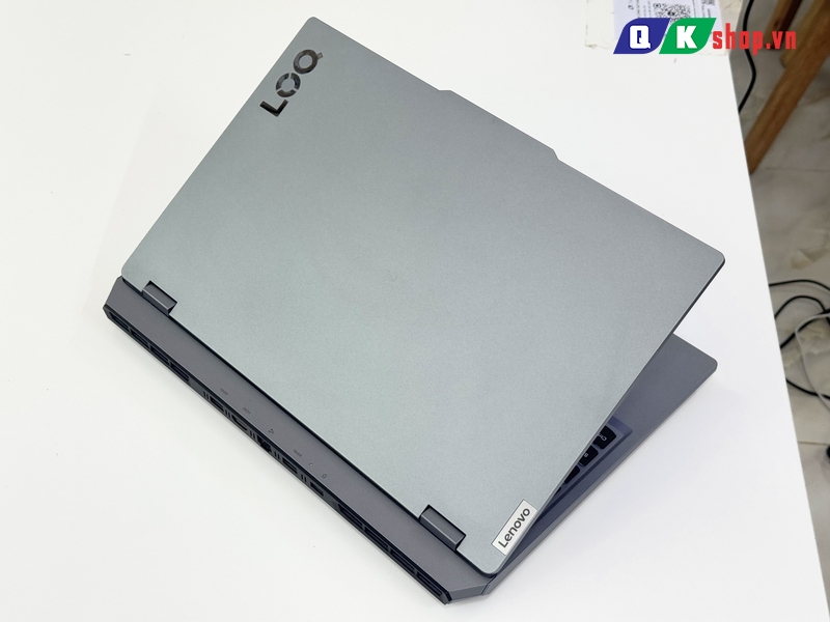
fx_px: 1151
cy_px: 311
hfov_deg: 39.7
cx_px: 415
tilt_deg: -48.9
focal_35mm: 48
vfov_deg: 30.3
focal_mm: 6.76
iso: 80
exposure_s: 1/121
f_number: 1.78
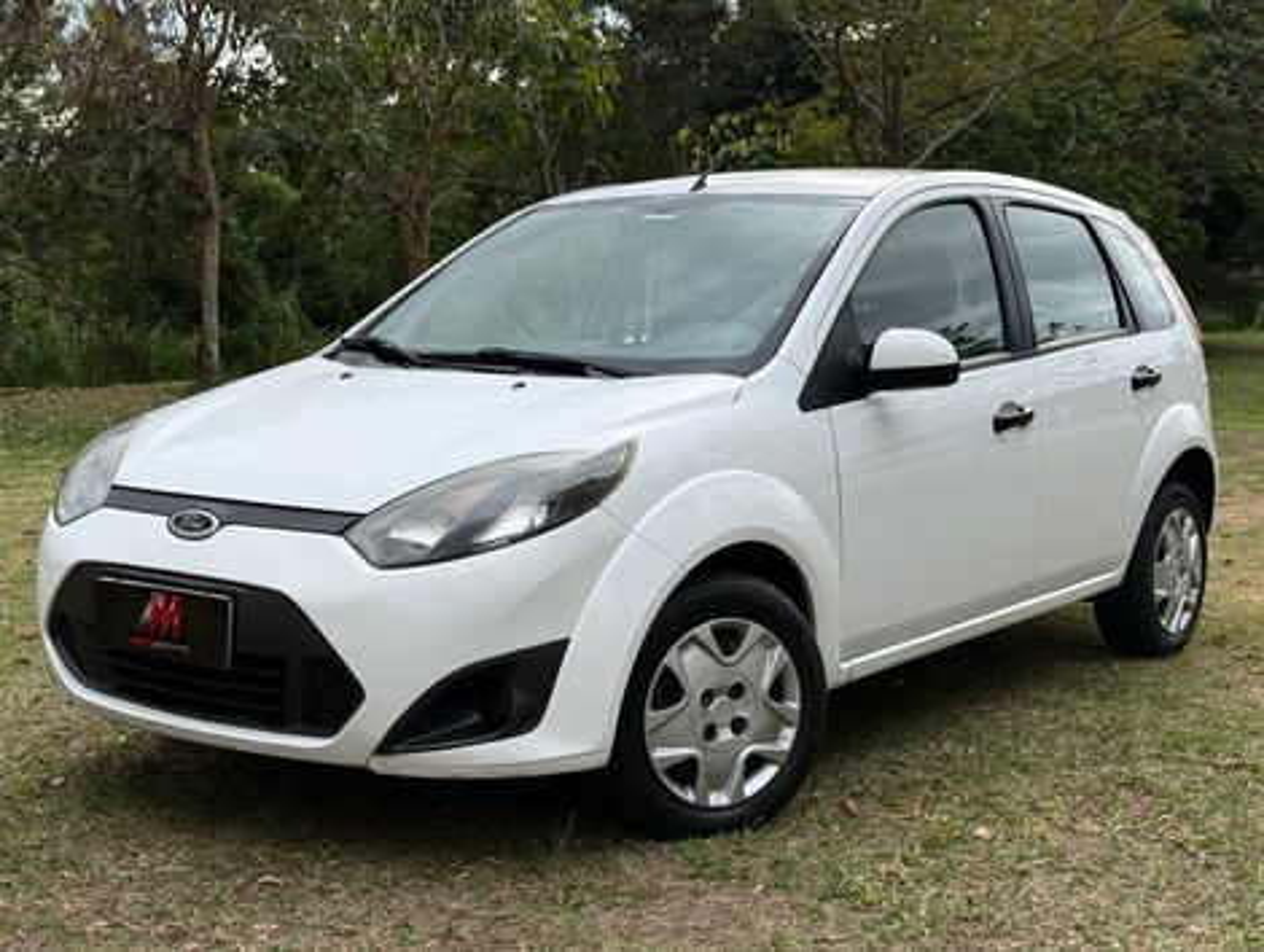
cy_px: 476
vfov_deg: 30.3
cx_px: 632
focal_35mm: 48
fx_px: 1755
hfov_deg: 39.6
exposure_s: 1/1754
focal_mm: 6.76
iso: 80
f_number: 1.78
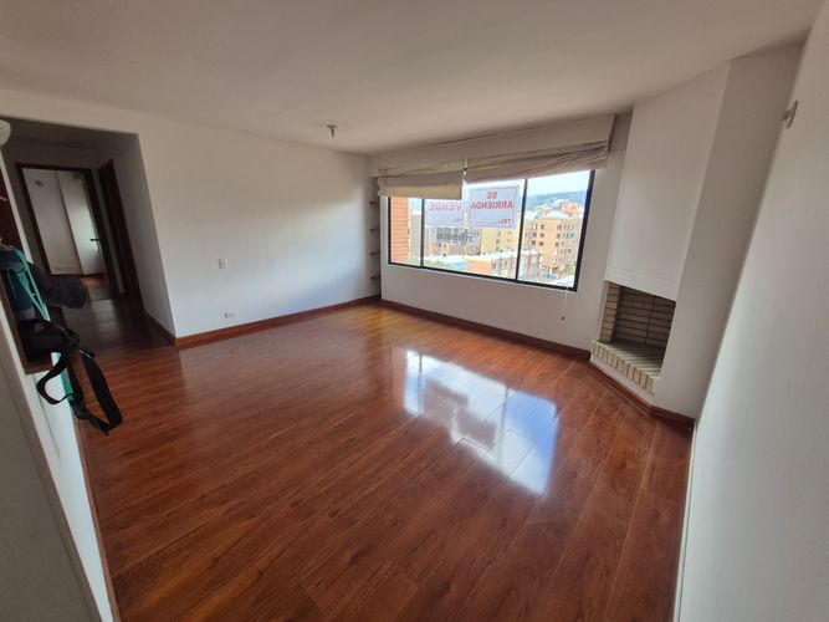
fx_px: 311
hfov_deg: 106.2
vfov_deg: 89.9
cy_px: 311
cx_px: 414
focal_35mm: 13
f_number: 2.2
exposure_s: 1/120
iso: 50
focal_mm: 1.74
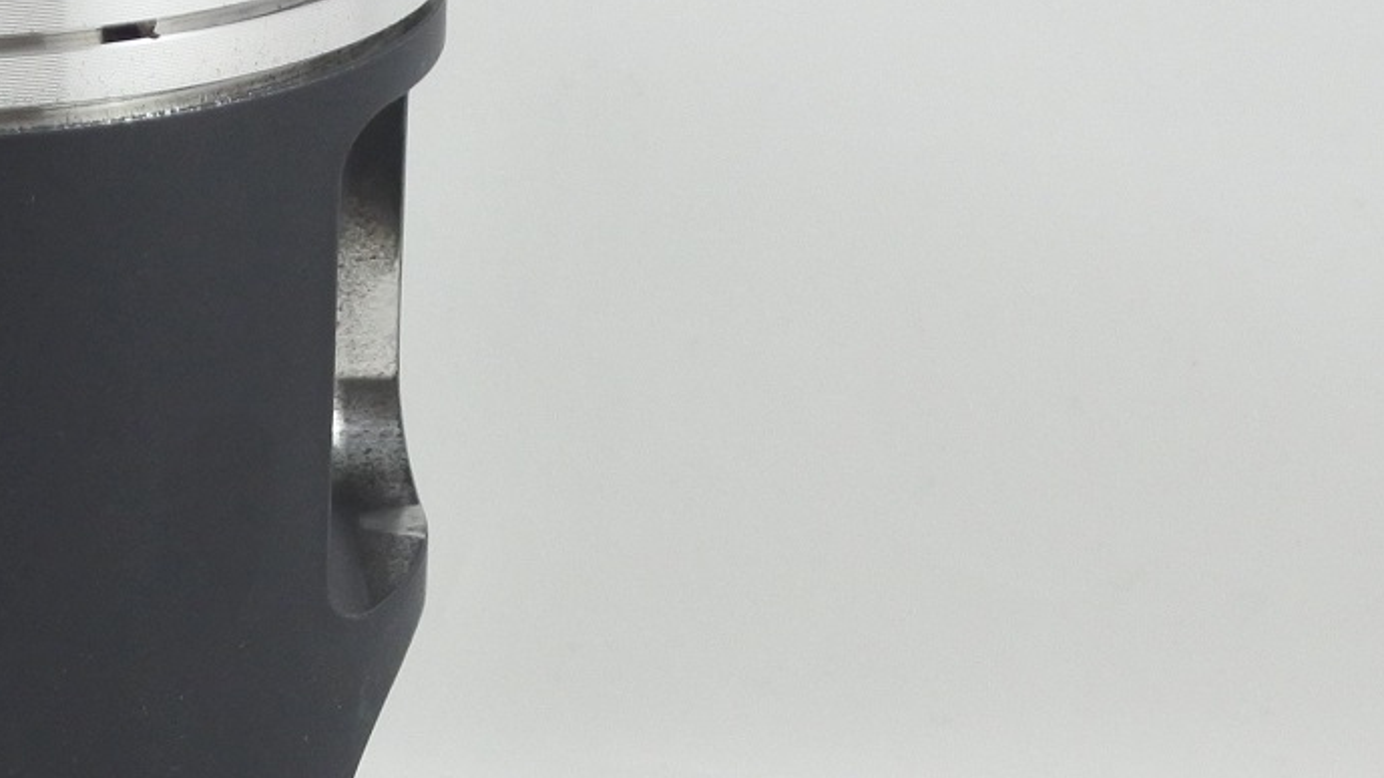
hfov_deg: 16.5
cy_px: 407
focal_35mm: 126
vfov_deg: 9.6
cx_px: -173
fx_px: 4622
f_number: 4.5
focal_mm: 18
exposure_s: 1/125
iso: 560
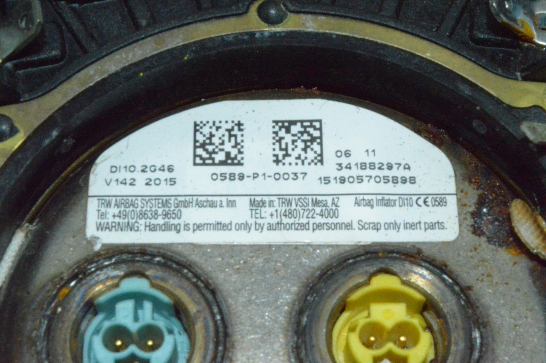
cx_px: 273
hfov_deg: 24.6
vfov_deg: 16.5
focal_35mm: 82
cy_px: 182
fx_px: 1250
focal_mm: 55
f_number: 36
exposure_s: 1/80
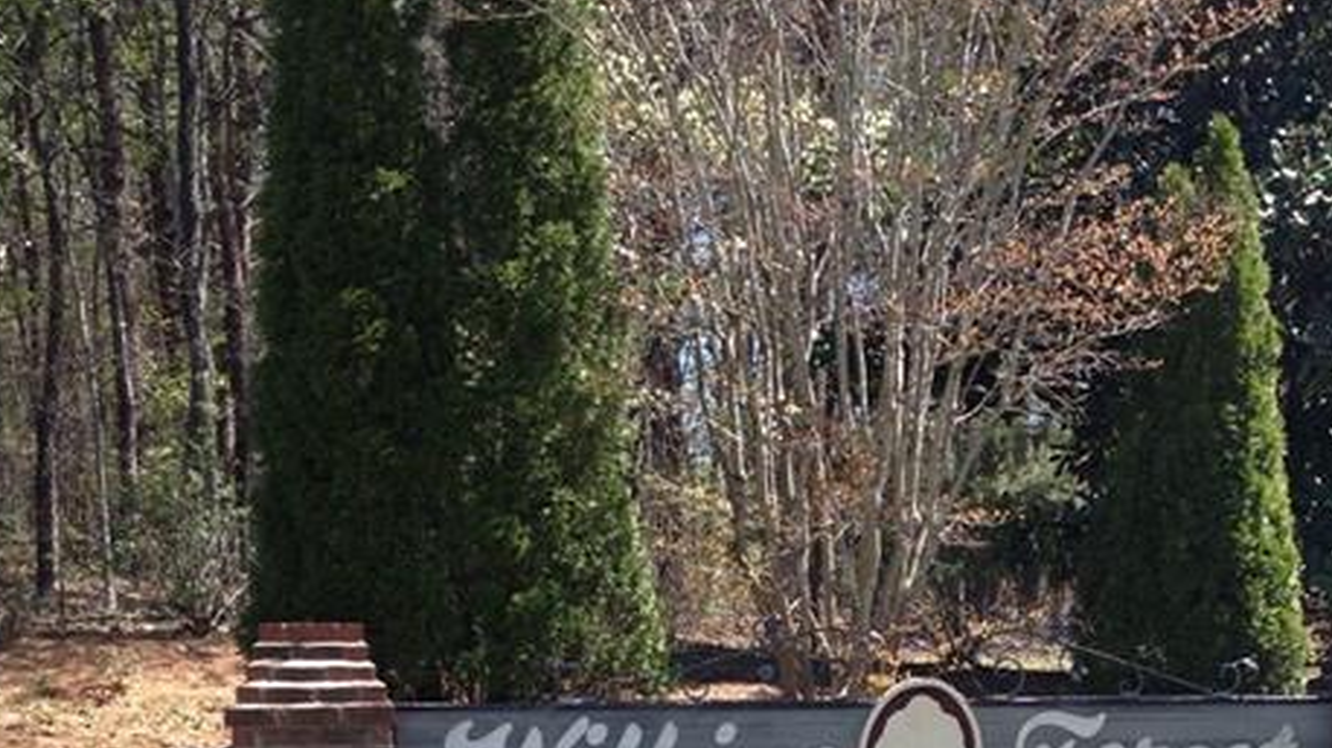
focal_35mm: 64
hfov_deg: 32.8
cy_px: 800
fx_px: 2259
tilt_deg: -2.7
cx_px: 794
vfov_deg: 18.2
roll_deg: -0.2
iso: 50
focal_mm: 4.28
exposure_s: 1/460
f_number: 2.4
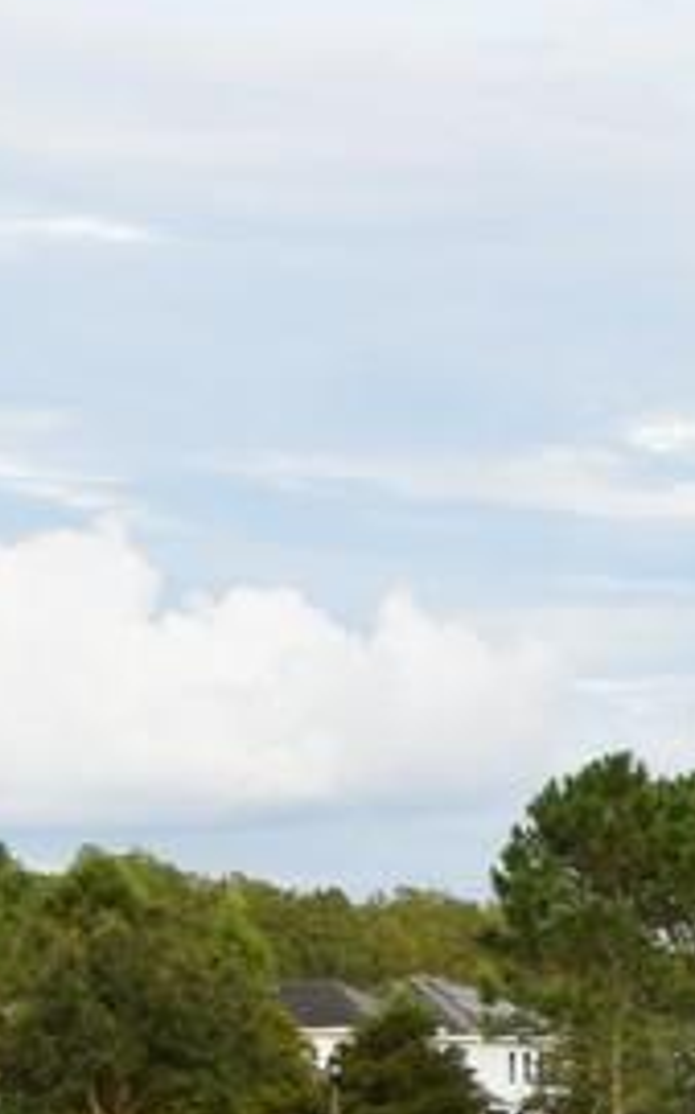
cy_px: 1157
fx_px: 6405
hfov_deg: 6.0
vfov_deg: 9.9
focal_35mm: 211
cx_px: 1530
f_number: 5.6
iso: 160
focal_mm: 13
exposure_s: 1/160
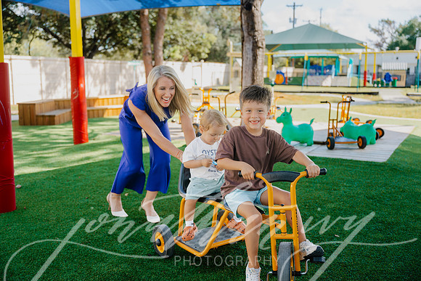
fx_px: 444
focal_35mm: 38
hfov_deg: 50.7
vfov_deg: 35.1
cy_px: 140
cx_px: 210
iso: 90
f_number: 2.8
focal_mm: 38
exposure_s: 1/320
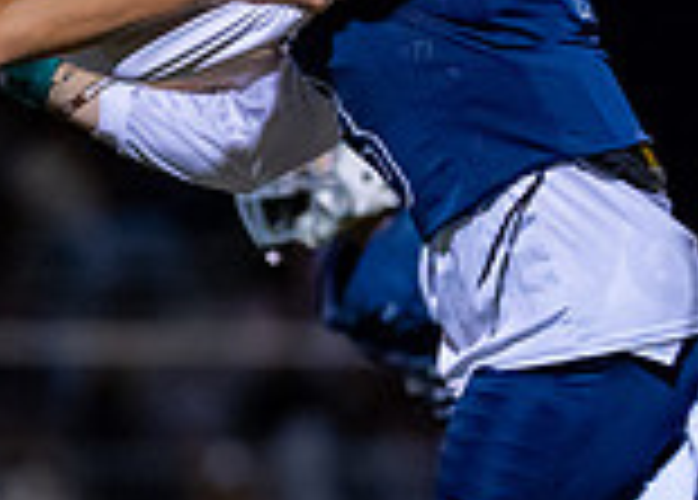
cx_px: 247
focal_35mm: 817
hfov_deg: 2.5
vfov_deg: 1.8
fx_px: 16210
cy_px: 385
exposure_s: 1/1600
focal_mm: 135
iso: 3200
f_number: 1.8
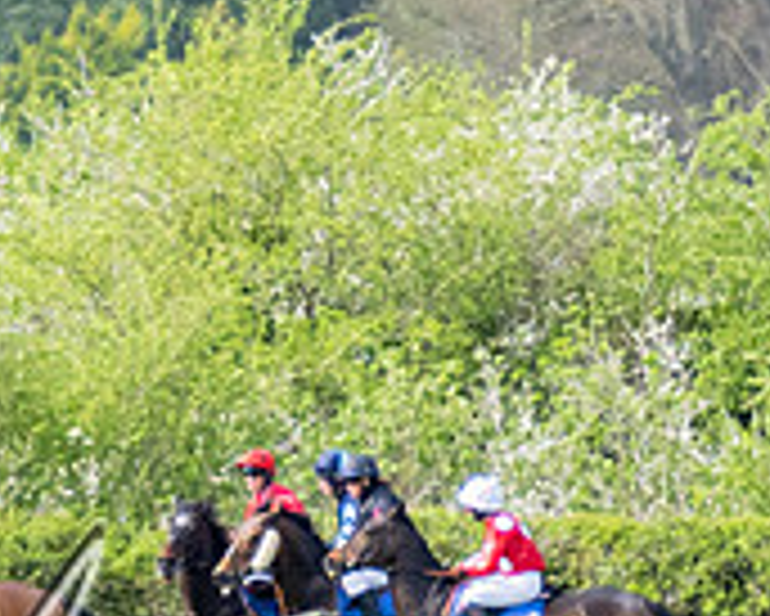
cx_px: -21
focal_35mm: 1699
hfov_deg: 1.1
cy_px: 577
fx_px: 38741
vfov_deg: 0.9
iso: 400
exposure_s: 1/2000
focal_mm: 200
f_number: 4
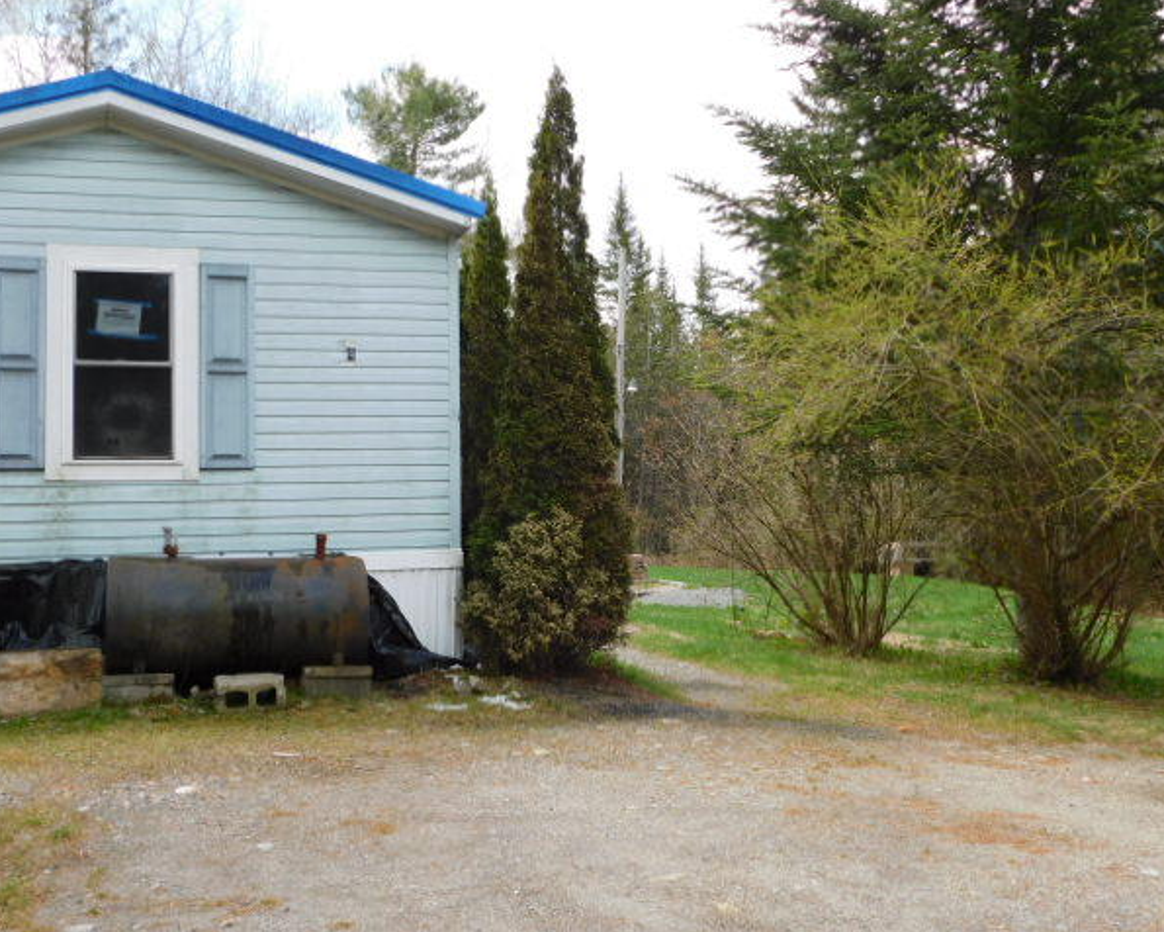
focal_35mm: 42
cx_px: 556
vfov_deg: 35.7
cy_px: 464
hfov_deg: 43.8
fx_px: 1447
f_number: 3.6
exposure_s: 1/400
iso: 125
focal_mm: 7.1
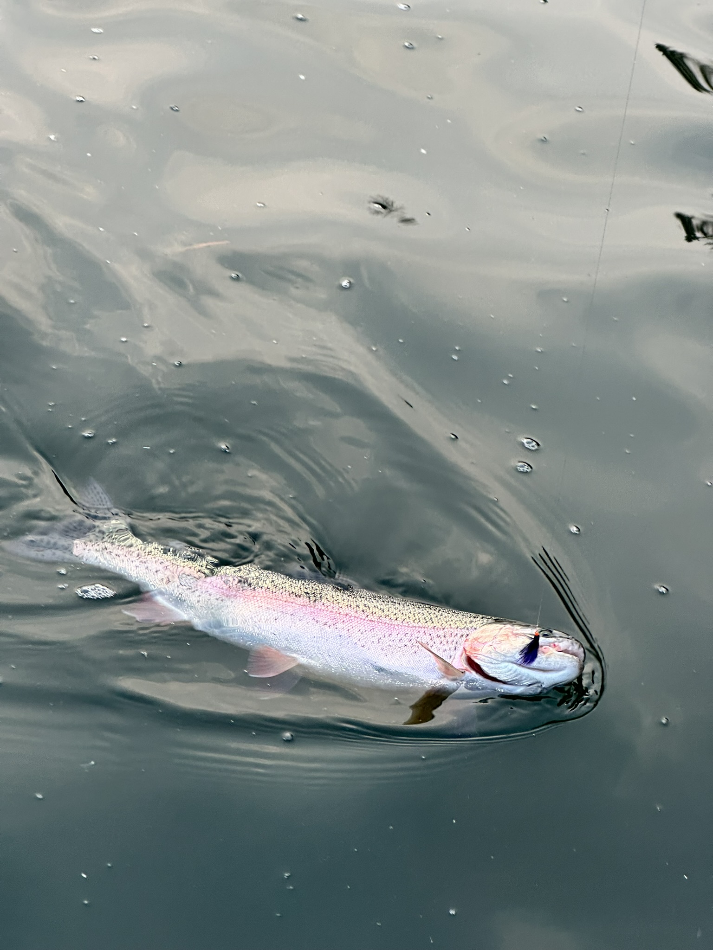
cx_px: 356
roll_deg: -11.1
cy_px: 475
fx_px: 2115
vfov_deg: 25.3
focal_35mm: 77
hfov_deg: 19.1
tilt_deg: -41.4
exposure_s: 1/99
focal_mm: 9
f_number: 2.8
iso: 64
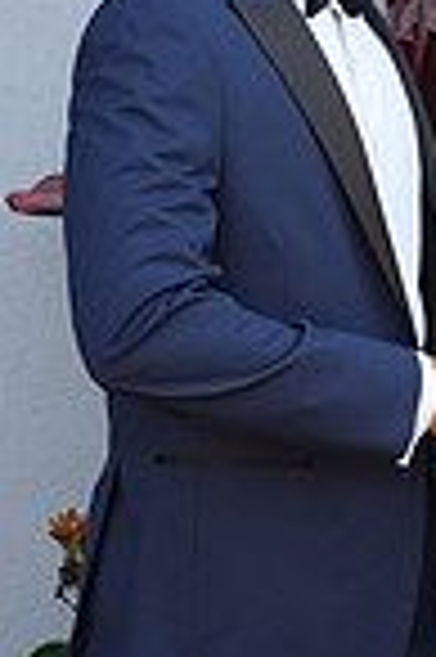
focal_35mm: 154
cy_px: 274
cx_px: 578
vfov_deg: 13.4
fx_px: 2800
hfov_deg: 8.8
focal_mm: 38.7
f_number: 2.8
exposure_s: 1/320
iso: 125
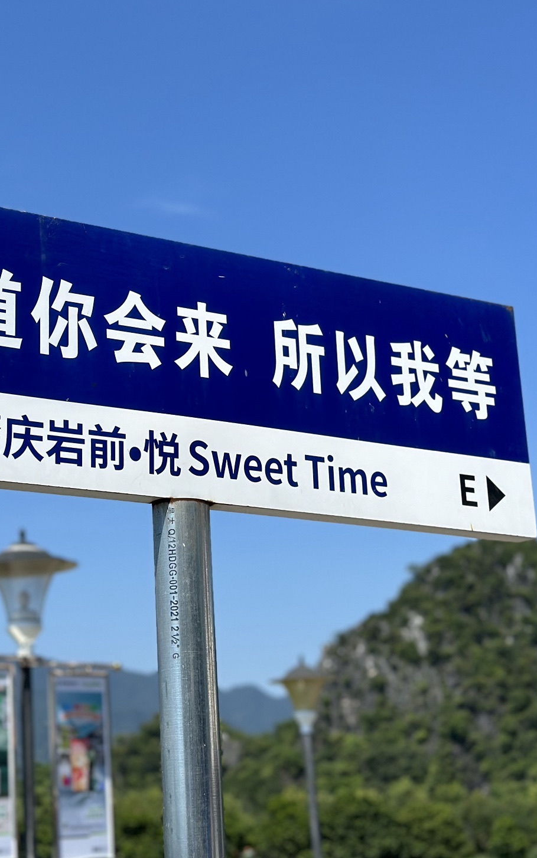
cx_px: 145
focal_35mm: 70
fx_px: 1639
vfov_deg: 29.2
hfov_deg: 18.5
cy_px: 292
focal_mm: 6.86
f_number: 1.78
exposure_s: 1/6211
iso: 100
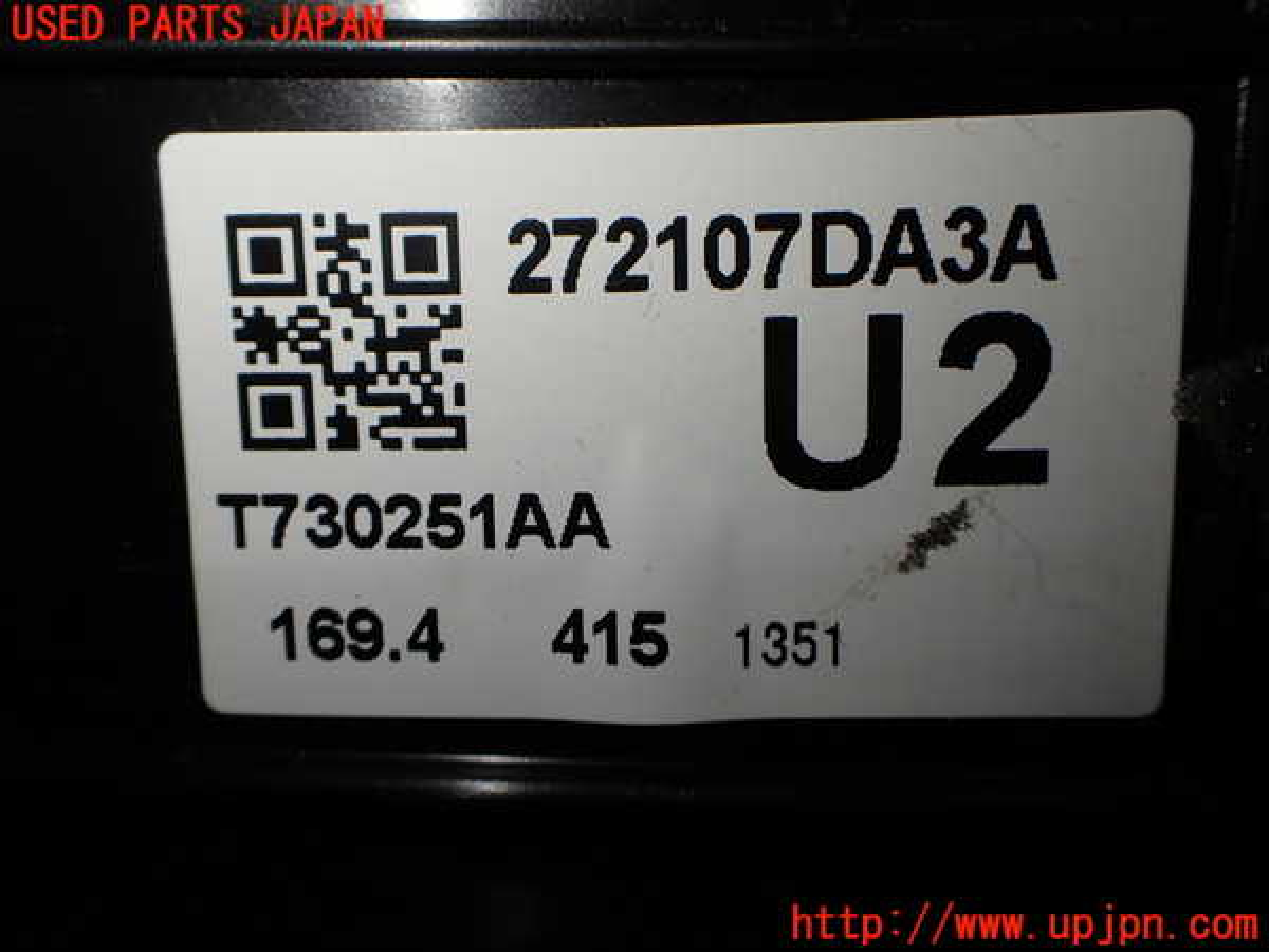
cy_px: 476
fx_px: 1100
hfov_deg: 60.0
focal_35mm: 30
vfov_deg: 46.8
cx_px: 634
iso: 100
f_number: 3.2
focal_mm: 5.4
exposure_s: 1/125
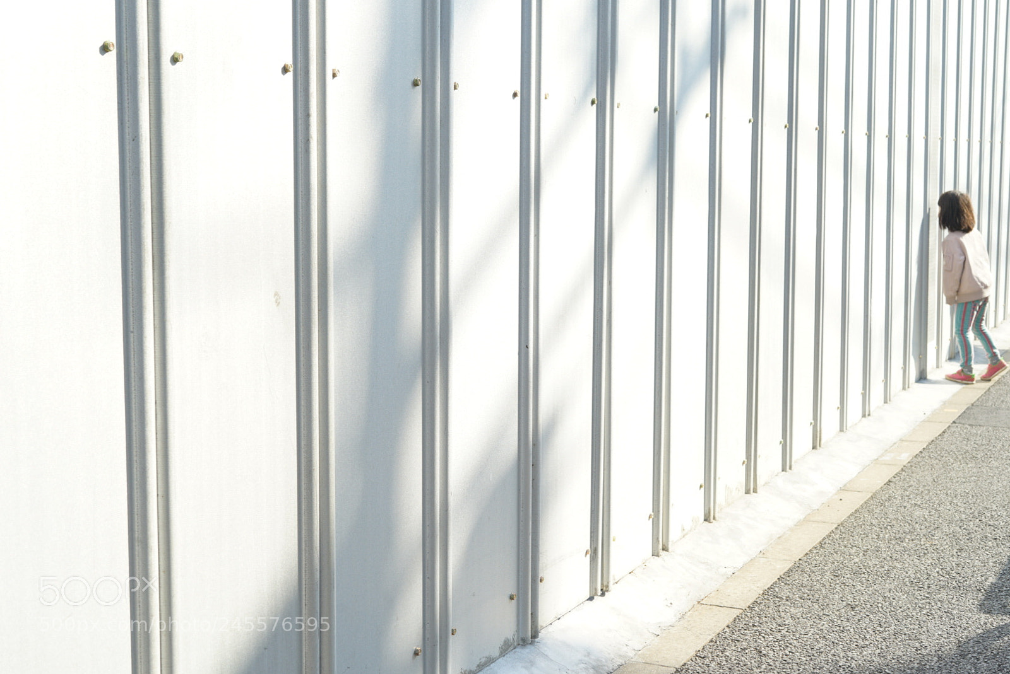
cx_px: 505
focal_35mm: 50
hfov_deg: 39.6
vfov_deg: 27.0
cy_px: 337
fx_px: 1404
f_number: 8
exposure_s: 1/125
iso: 200
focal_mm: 50
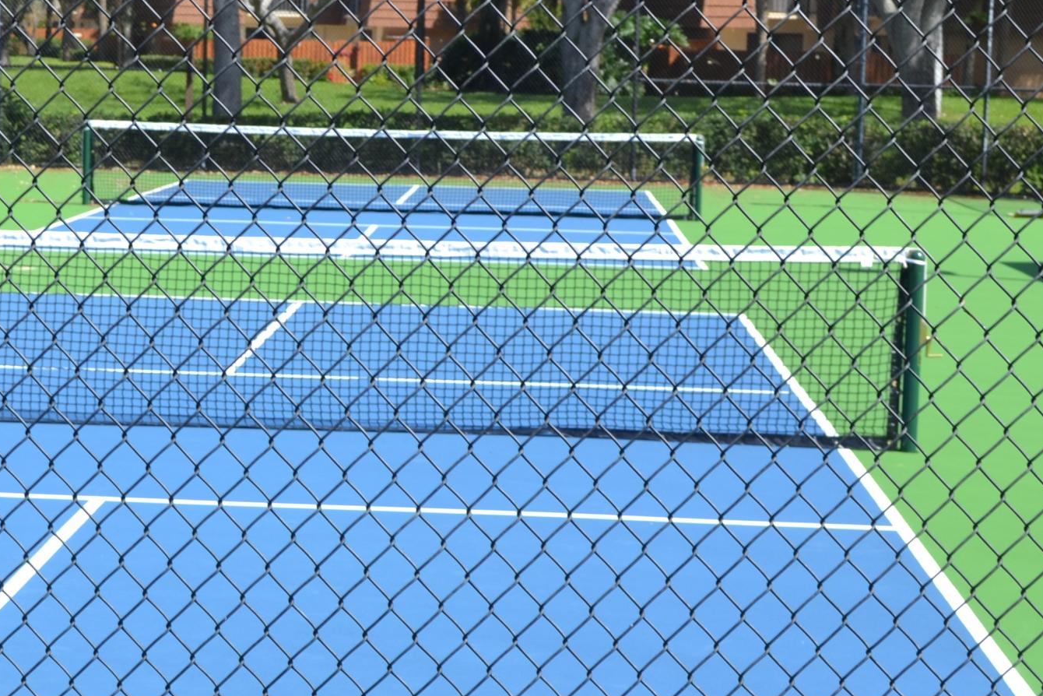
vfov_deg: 14.6
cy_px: 385
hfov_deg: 21.5
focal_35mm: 94
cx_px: 265
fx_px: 2724
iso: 100
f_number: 6.3
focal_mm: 28
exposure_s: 1/200
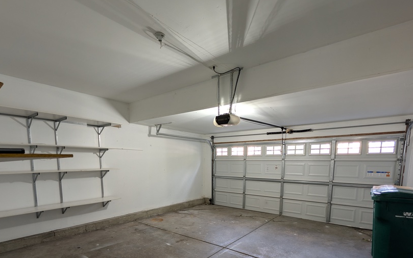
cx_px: 206
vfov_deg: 64.8
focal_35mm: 17
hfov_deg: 94.4
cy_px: 186
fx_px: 191
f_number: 1.7
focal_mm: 2.02
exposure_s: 1/40
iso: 69
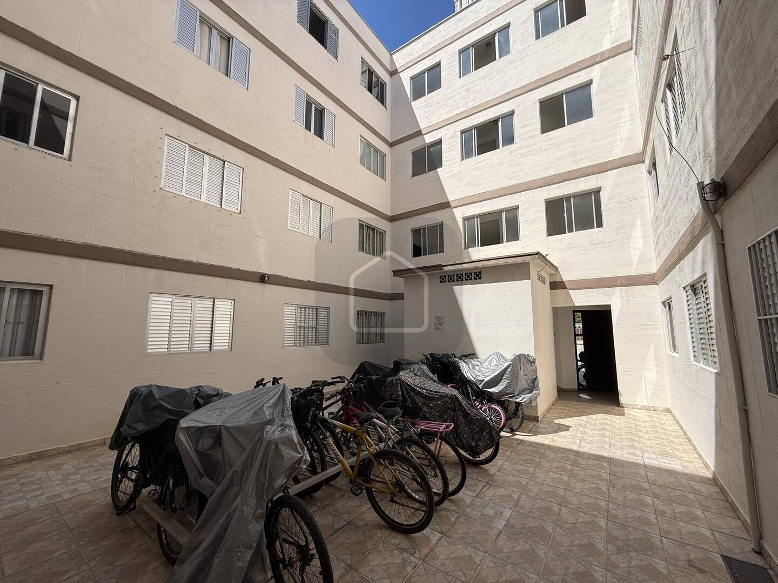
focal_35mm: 14
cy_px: 292
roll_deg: -0.8
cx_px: 389
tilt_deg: +7.1
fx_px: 315
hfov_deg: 102.1
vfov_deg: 85.7
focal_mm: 2.22
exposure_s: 1/1961
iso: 50
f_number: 2.2
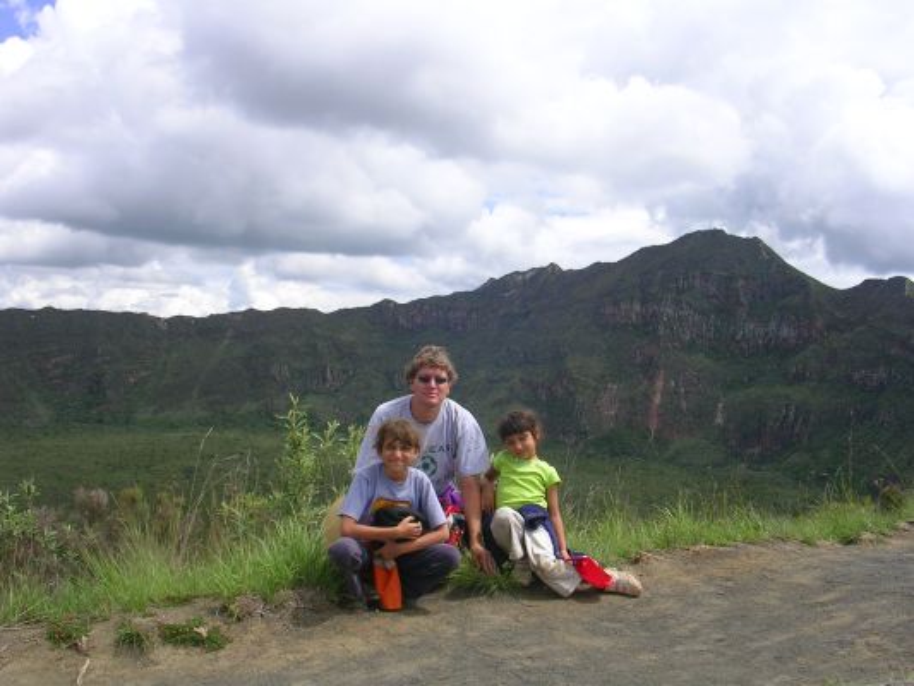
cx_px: 457
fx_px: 1004
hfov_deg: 49.0
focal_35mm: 38
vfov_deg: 37.7
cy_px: 343
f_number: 5.6
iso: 50
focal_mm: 5.8
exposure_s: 1/342
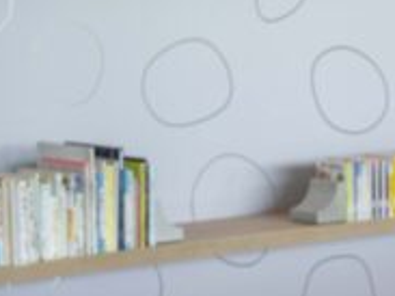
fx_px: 2760
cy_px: 323
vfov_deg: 6.1
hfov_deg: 7.6
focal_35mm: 242
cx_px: 986
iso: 800
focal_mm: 45
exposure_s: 1/160
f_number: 5.6
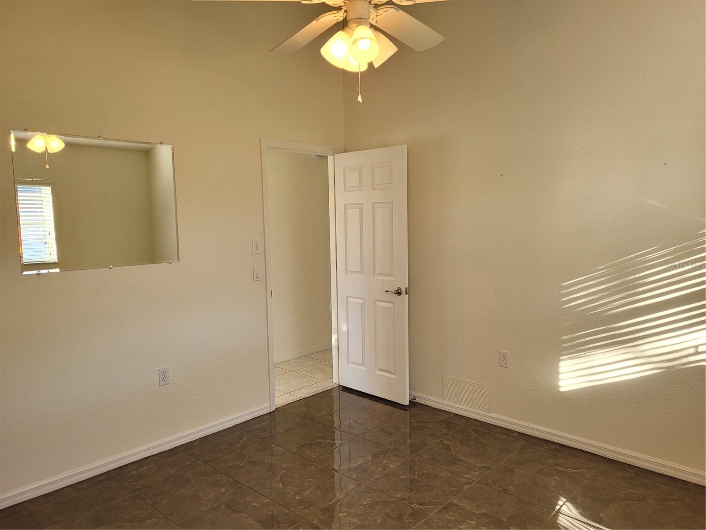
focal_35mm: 26
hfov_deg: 67.3
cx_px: 353
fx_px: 530
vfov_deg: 53.1
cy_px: 265
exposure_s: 1/120
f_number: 1.8
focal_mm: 5.4
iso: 200
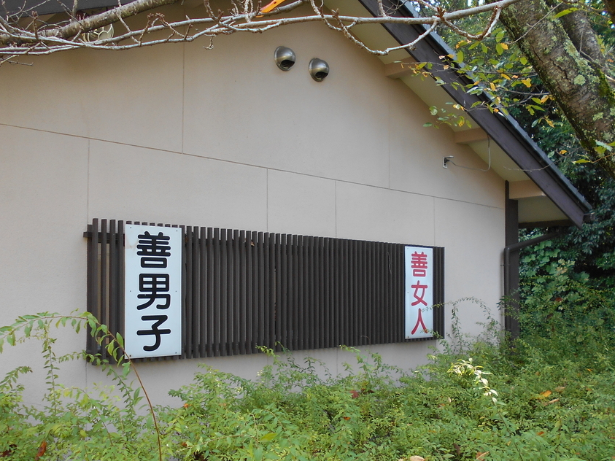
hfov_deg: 50.1
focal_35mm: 37
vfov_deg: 38.6
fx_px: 657
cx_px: 320
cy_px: 267
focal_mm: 4.6
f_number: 3.2
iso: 80
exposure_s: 1/80
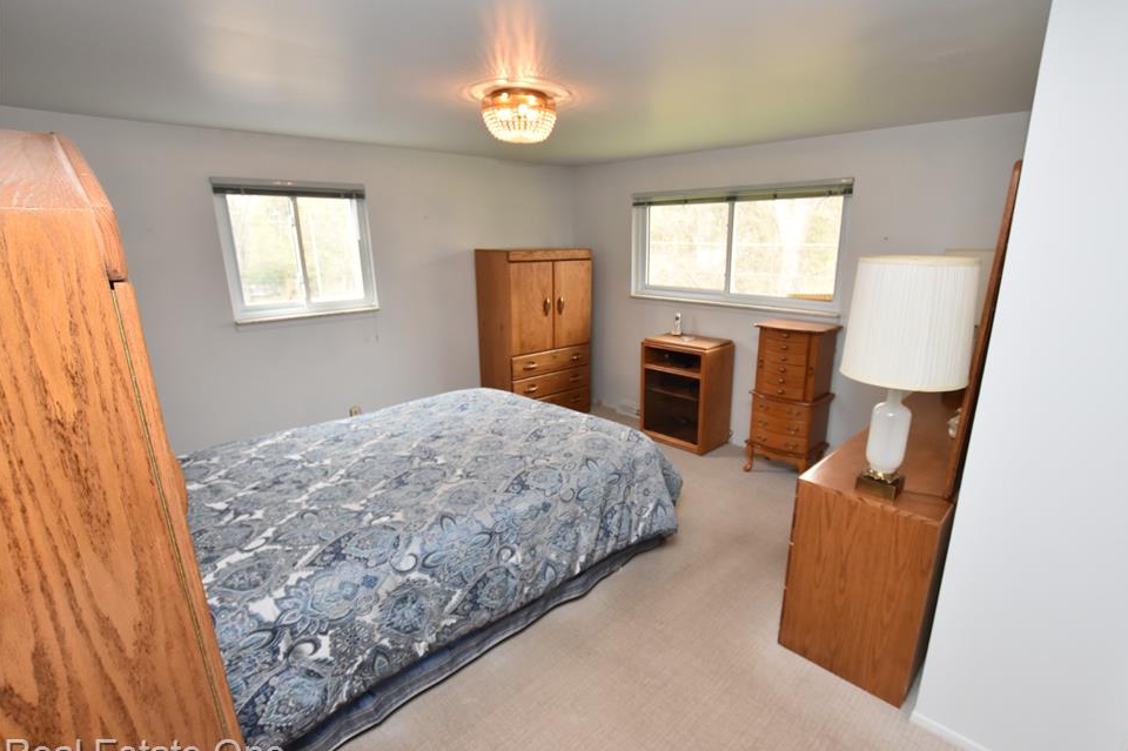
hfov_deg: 96.6
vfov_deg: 73.7
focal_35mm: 16
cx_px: 598
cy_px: 381
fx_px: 501
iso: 800
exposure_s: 1/125
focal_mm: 10
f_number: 5.6
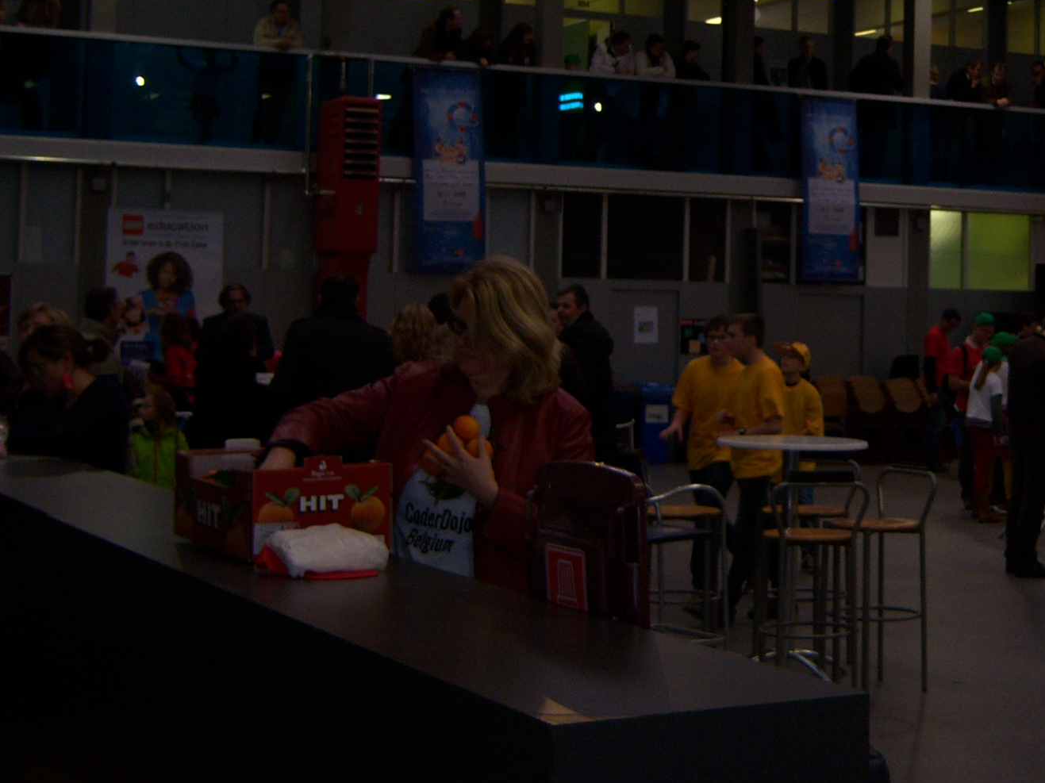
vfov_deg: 20.9
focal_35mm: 70
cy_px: 209
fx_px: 2113
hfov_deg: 26.9
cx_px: 926
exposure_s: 1/60
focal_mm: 7.5
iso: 80
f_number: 2.8
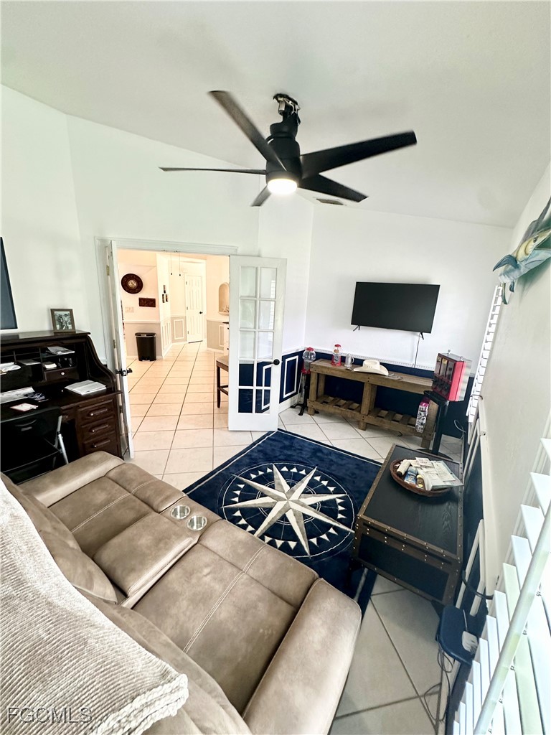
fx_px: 297
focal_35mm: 14
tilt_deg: -12.1
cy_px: 368
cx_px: 276
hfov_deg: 85.7
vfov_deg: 102.1
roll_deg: -3.7
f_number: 2.2
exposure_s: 1/60
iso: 200
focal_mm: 2.22
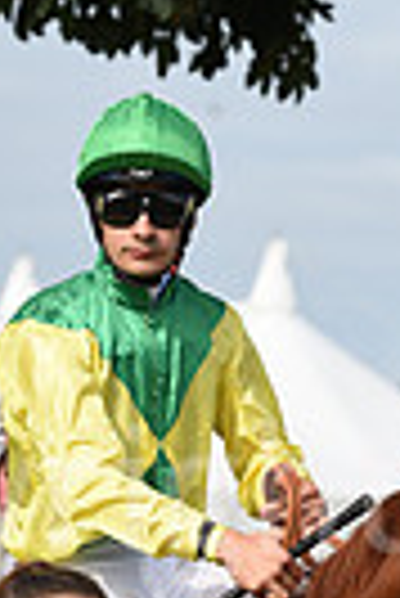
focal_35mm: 526
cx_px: 173
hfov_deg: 2.6
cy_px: 737
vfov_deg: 3.9
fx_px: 8743
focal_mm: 155
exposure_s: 1/2000
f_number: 5.6
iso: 400
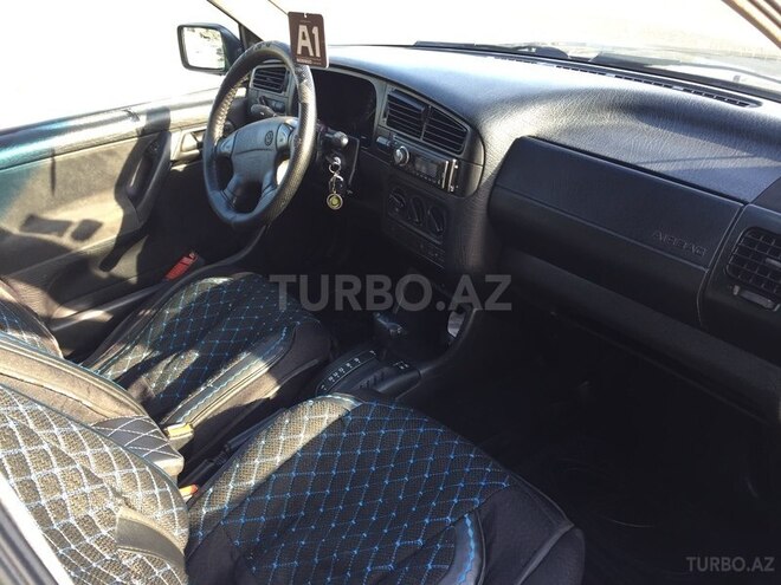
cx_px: 390
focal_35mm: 29
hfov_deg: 61.7
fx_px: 654
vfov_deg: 48.2
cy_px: 292
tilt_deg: -28.2
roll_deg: +2.5
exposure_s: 1/100
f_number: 2.2
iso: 50
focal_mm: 4.15
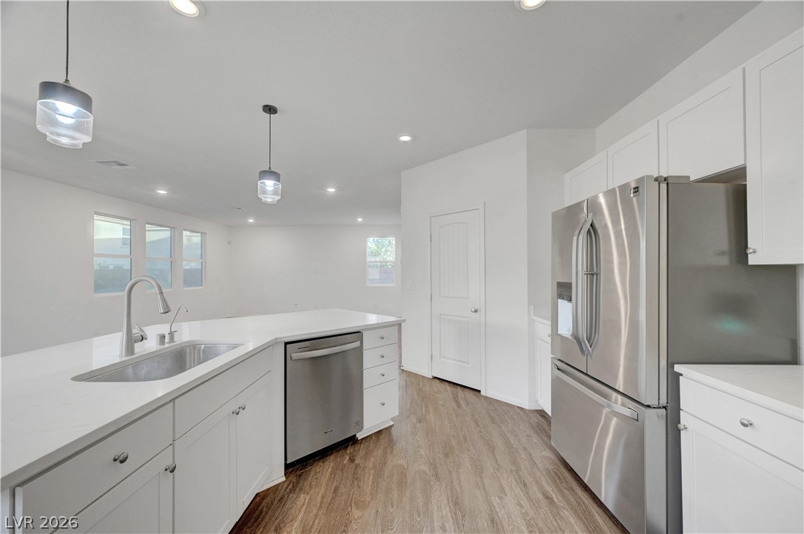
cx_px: 402
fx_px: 312
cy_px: 267
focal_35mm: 14
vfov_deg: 81.1
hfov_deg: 104.3
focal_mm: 14
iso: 800
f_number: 8
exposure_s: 1/6
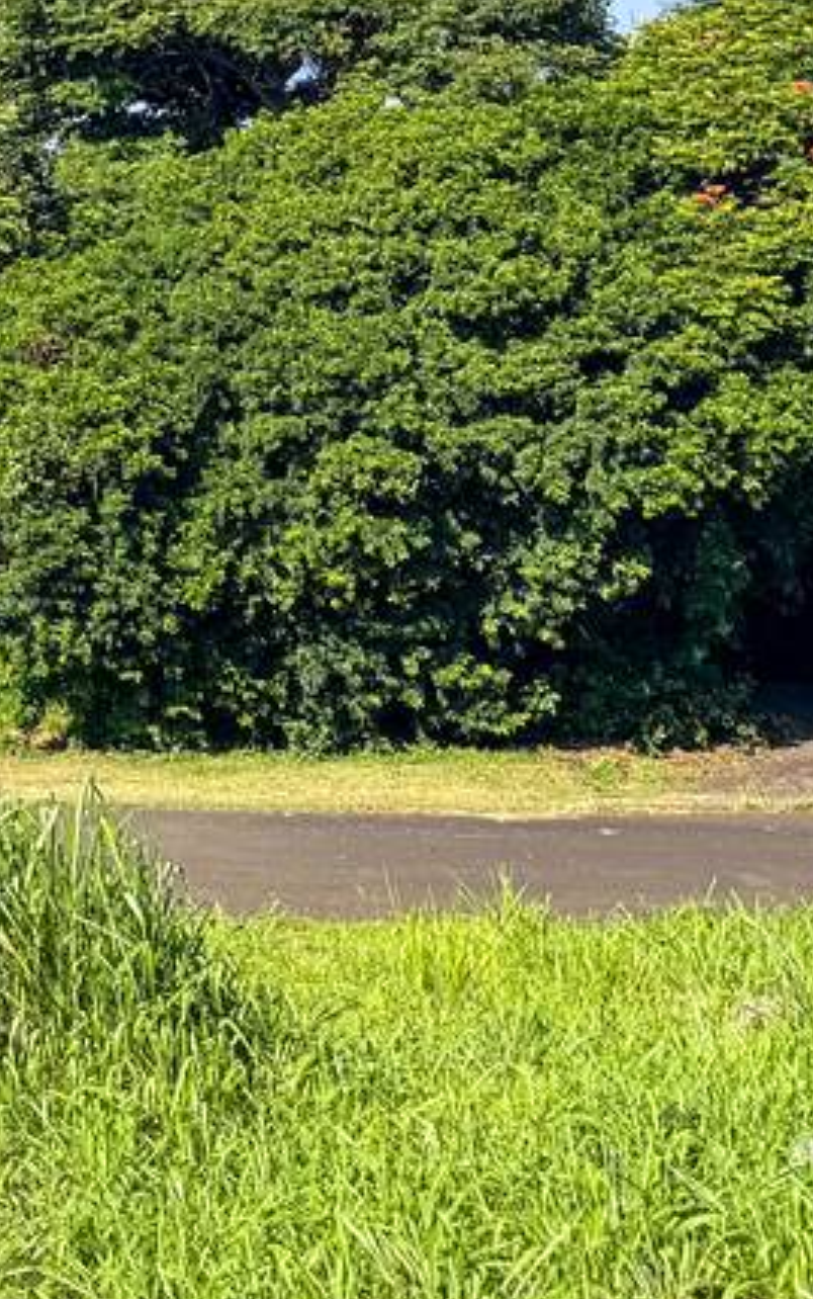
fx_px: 2691
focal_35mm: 76
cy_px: 131
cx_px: -953
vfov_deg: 26.2
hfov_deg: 13.8
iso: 80
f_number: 1.8
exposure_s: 1/2700
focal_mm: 6.76
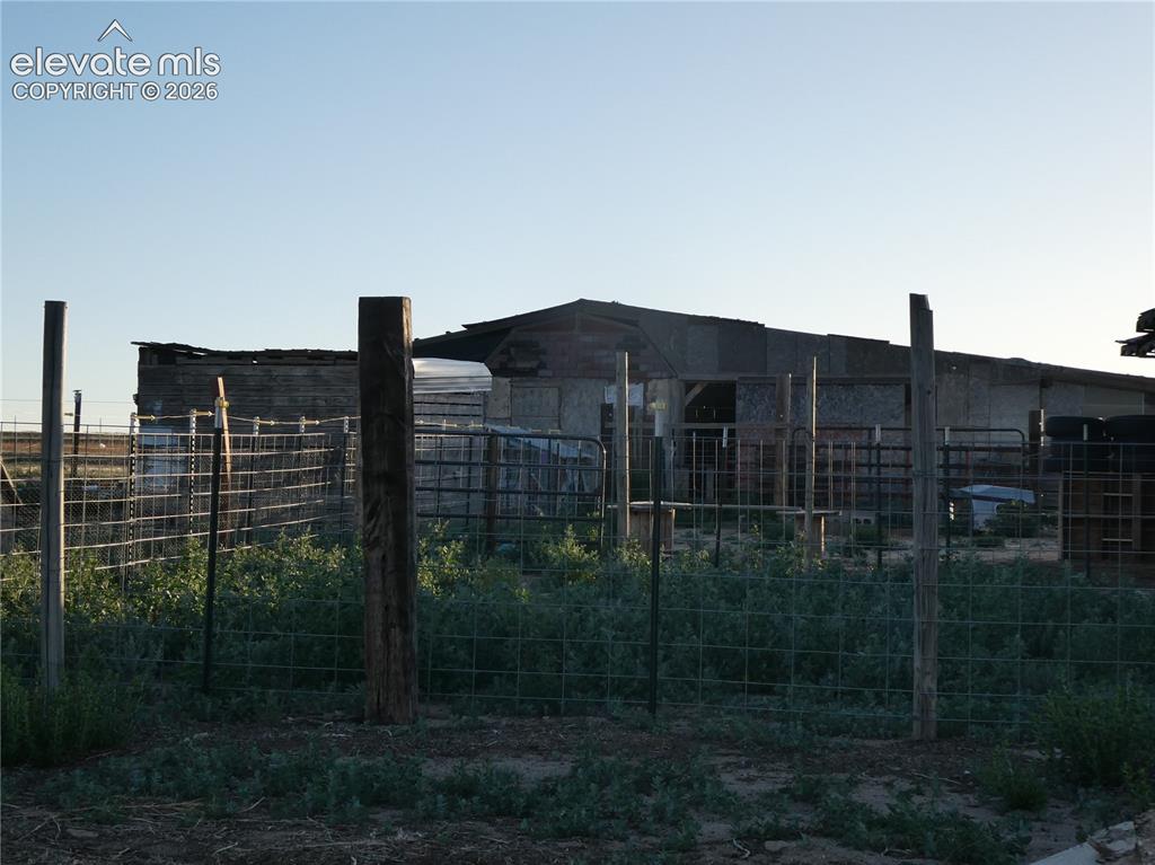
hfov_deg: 33.8
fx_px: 1901
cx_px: 578
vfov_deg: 25.6
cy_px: 432
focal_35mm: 57
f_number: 4.2
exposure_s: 1/400
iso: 80
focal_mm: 10.3
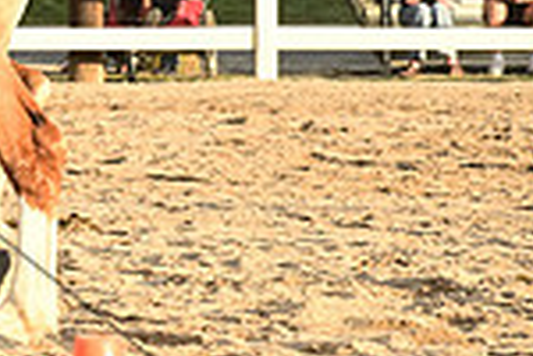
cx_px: -430
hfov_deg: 4.4
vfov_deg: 3.0
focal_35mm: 465
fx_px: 6884
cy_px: -112
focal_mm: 120
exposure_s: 1/516
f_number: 8
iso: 640
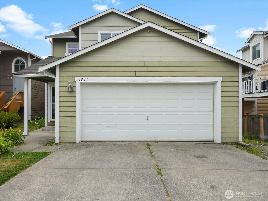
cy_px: 100
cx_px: 134
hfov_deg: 71.6
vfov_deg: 56.8
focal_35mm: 24
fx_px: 186
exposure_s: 1/80
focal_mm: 12
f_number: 10
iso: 200
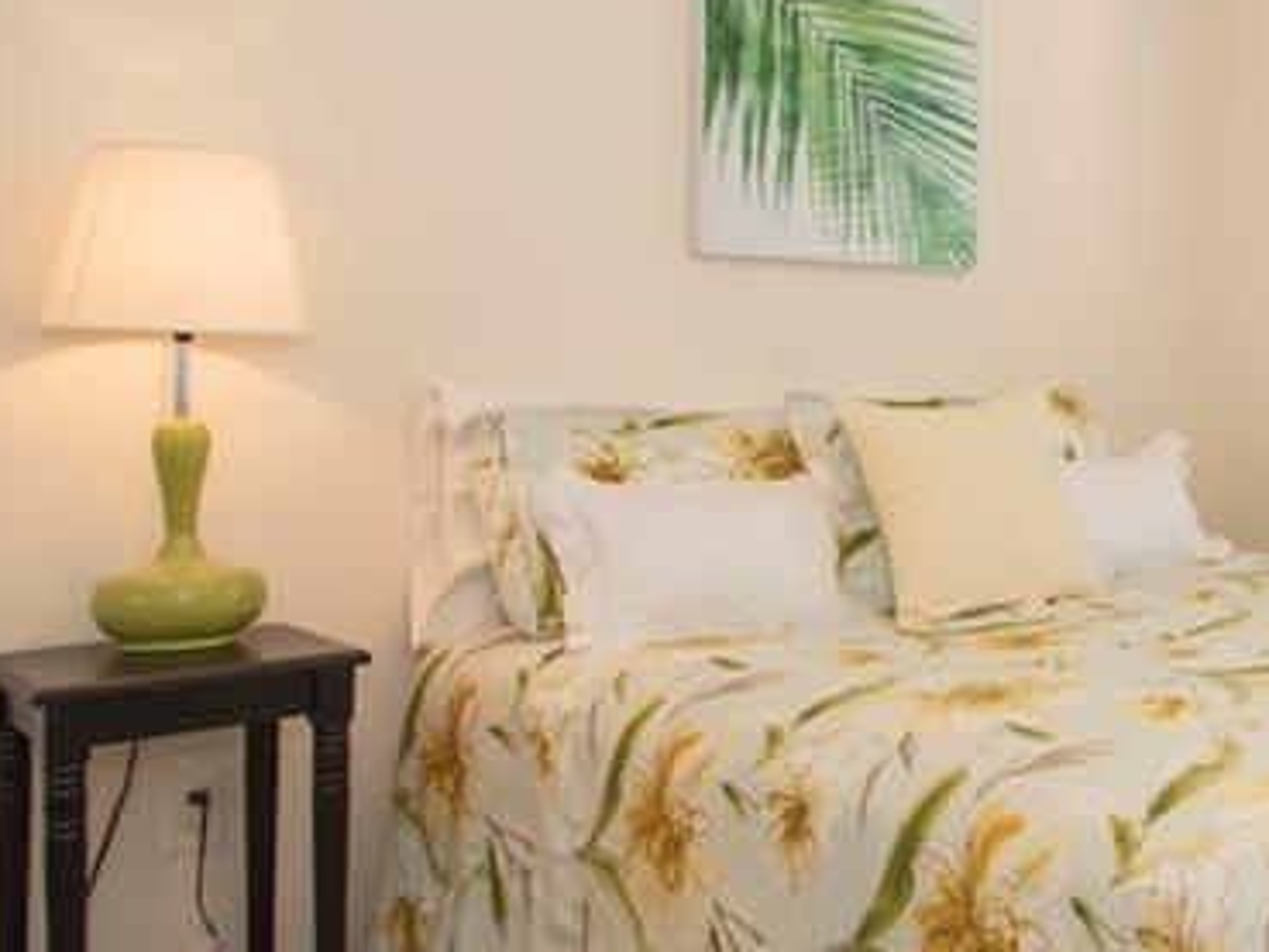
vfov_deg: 35.3
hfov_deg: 37.7
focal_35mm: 40
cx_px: 1444
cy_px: 254
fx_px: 1467
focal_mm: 10
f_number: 7.1
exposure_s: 1/200
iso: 400
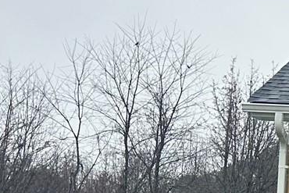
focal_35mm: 138
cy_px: 163
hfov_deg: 11.4
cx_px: 756
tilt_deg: +5.6
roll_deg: -1.2
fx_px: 1108
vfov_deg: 9.9
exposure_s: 1/694
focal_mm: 6.86
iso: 80
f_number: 1.78
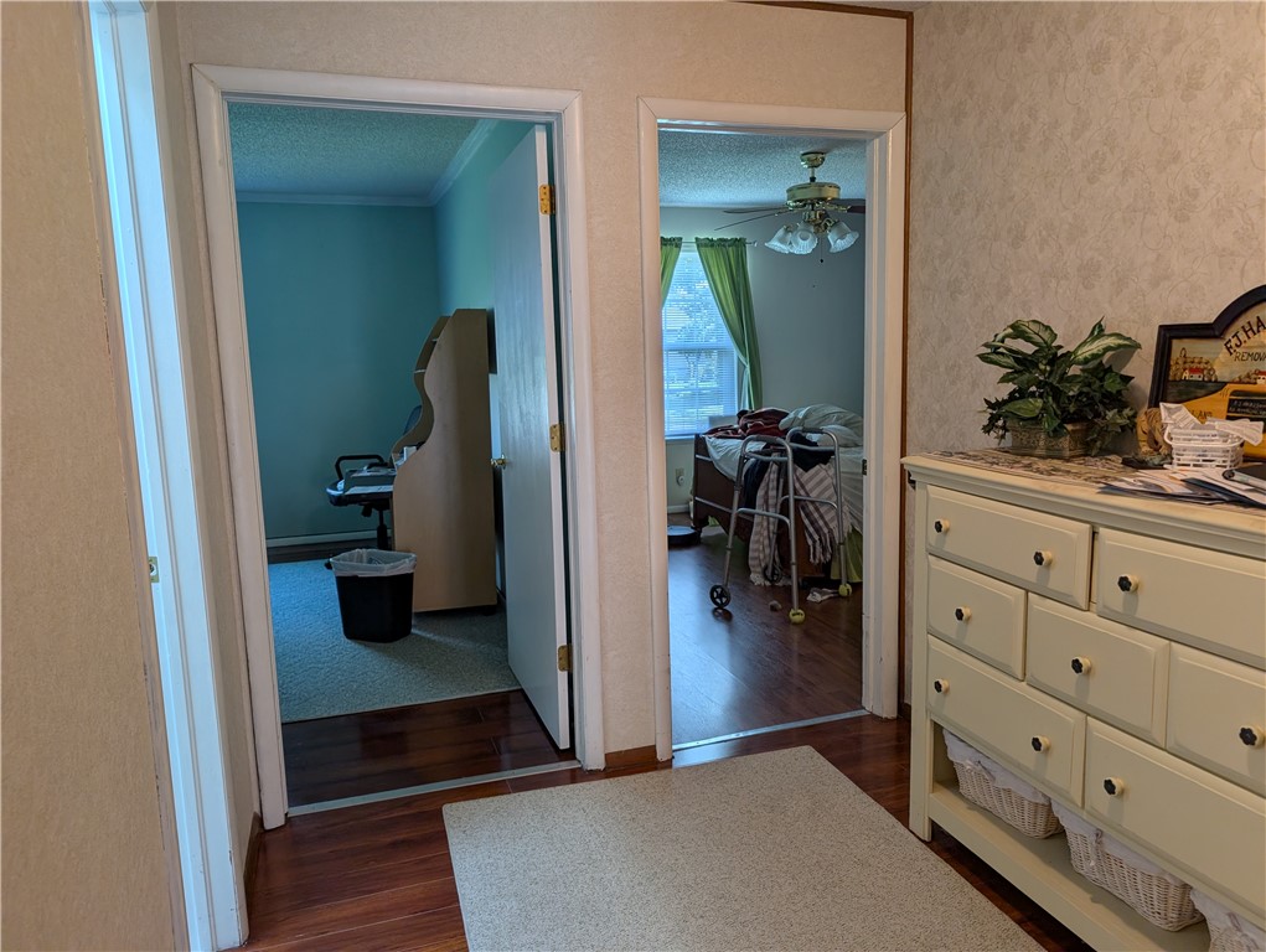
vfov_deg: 56.9
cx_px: 633
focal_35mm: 24
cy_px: 476
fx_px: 879
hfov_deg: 71.5
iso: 32
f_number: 1.68
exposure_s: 1/120
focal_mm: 6.9
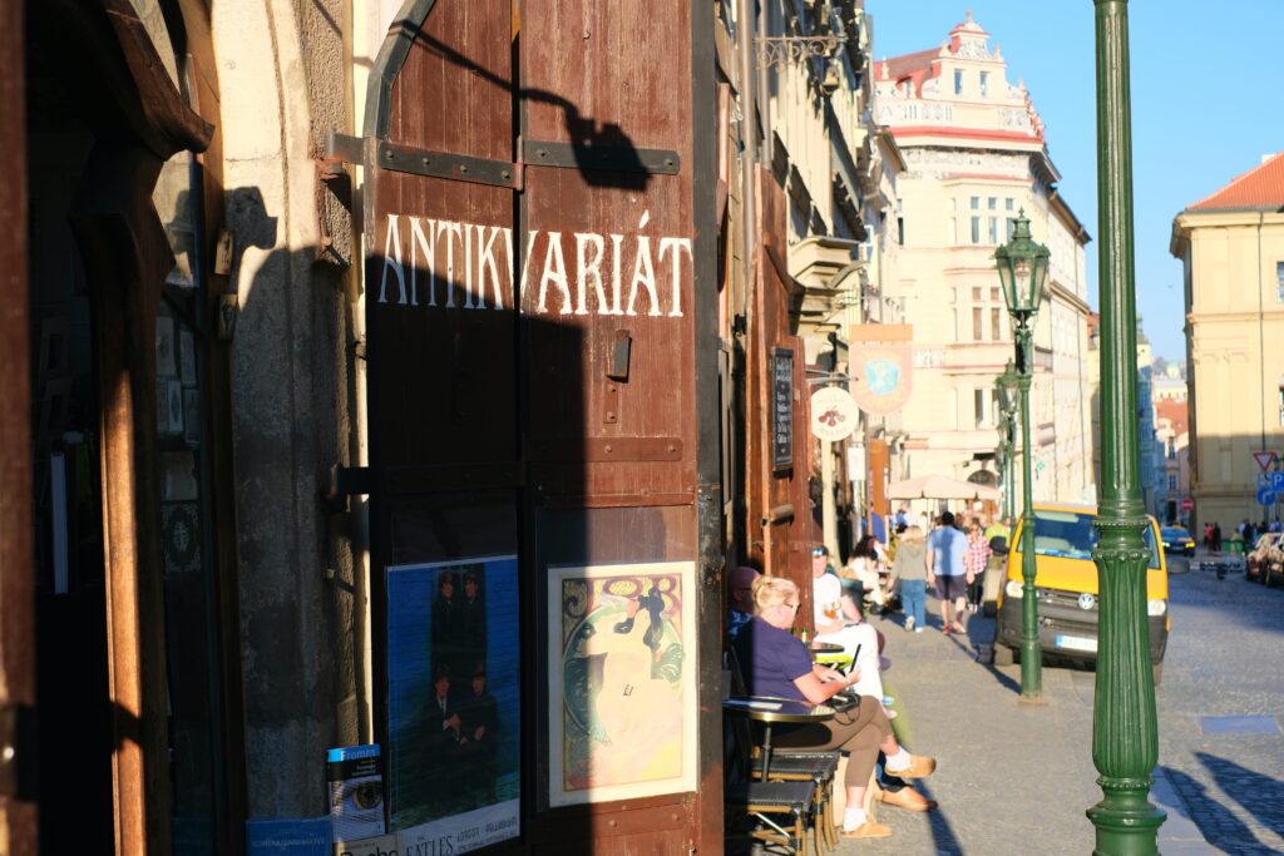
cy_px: 428
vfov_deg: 25.5
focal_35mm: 53
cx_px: 642
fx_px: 1890
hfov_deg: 37.5
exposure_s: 1/680
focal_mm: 35
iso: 320
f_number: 4.5
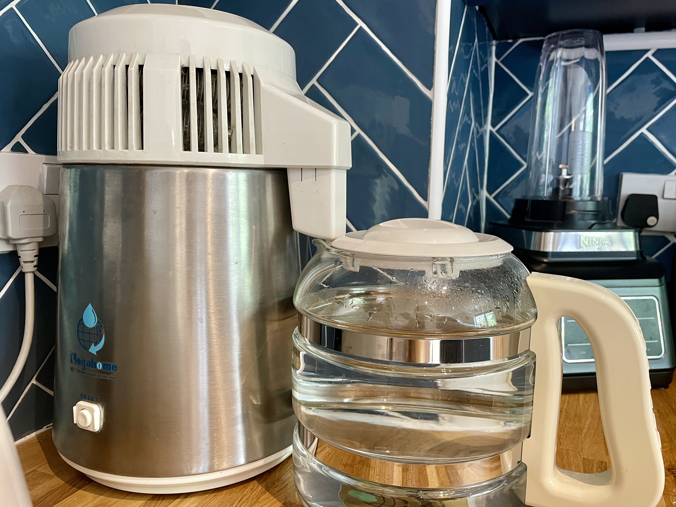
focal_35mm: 27
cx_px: 348
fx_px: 527
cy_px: 260
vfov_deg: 51.3
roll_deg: -1.0
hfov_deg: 65.3
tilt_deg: -8.1
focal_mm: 4.2
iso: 200
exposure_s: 1/50
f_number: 1.6
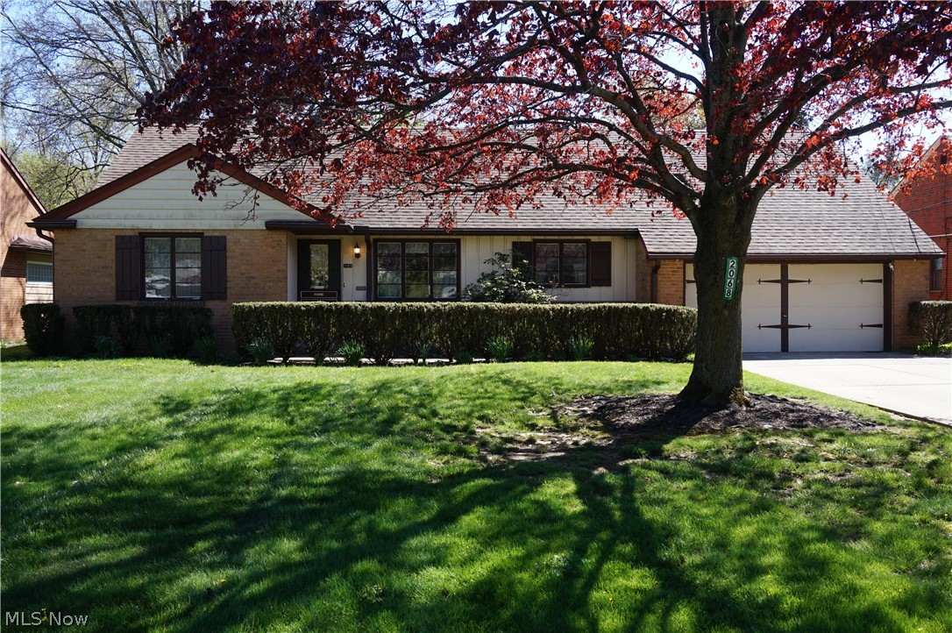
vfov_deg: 43.5
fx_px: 793
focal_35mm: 30
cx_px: 476
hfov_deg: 62.0
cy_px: 316
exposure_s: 1/80
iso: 100
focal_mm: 20
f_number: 8
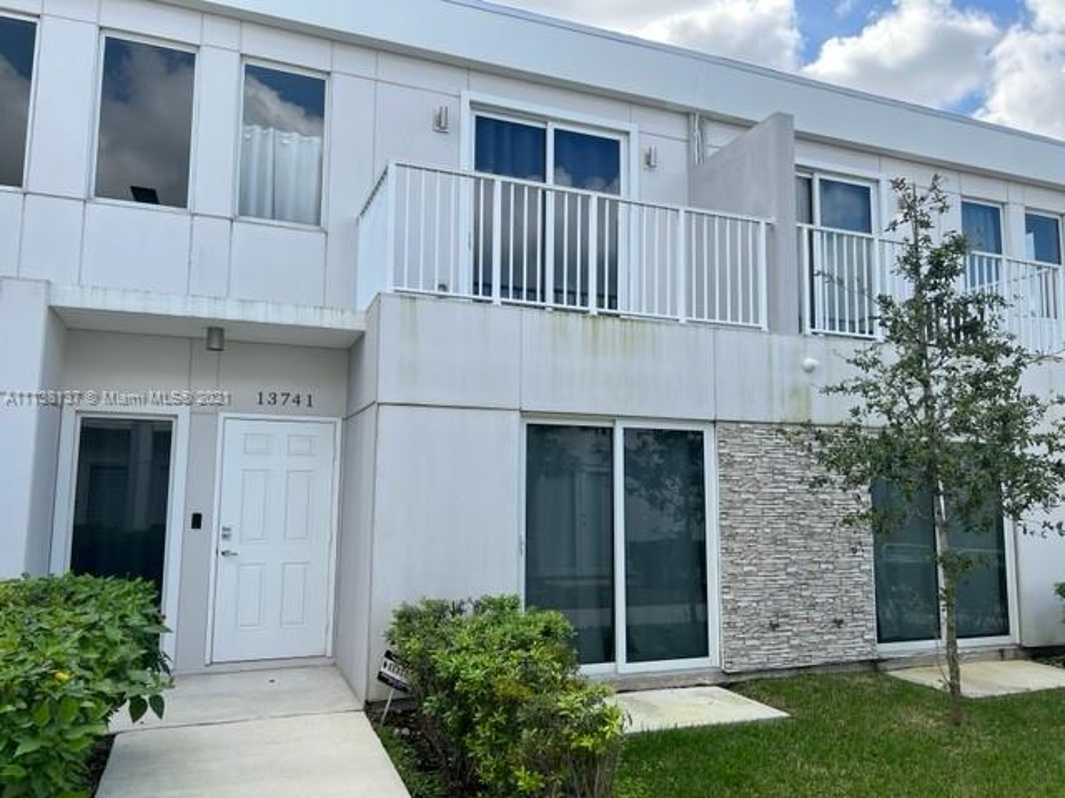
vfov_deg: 53.1
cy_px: 399
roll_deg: -1.2
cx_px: 532
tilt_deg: +6.0
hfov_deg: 67.3
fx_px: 800
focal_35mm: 26
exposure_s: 1/2008
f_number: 1.5
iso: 50
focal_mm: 5.7
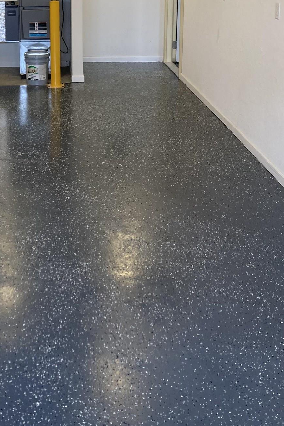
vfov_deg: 37.0
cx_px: 12
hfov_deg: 25.4
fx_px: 604
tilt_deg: -10.2
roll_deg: +1.7
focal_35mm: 51
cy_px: 64
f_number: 1.8
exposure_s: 1/60
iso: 64
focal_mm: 3.99
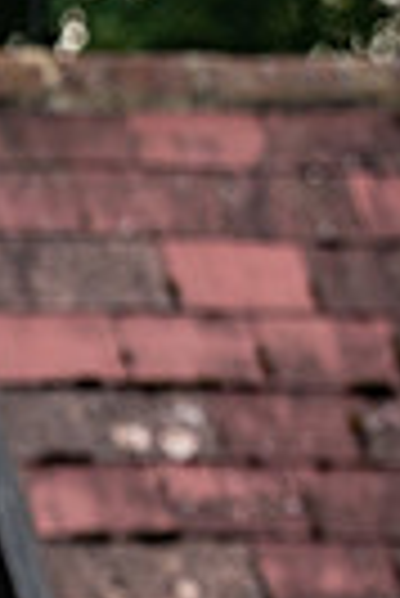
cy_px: 409
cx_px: 1146
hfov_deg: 0.9
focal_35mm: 1504
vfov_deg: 1.4
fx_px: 25000
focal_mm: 300
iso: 200
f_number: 5.6
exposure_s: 1/640
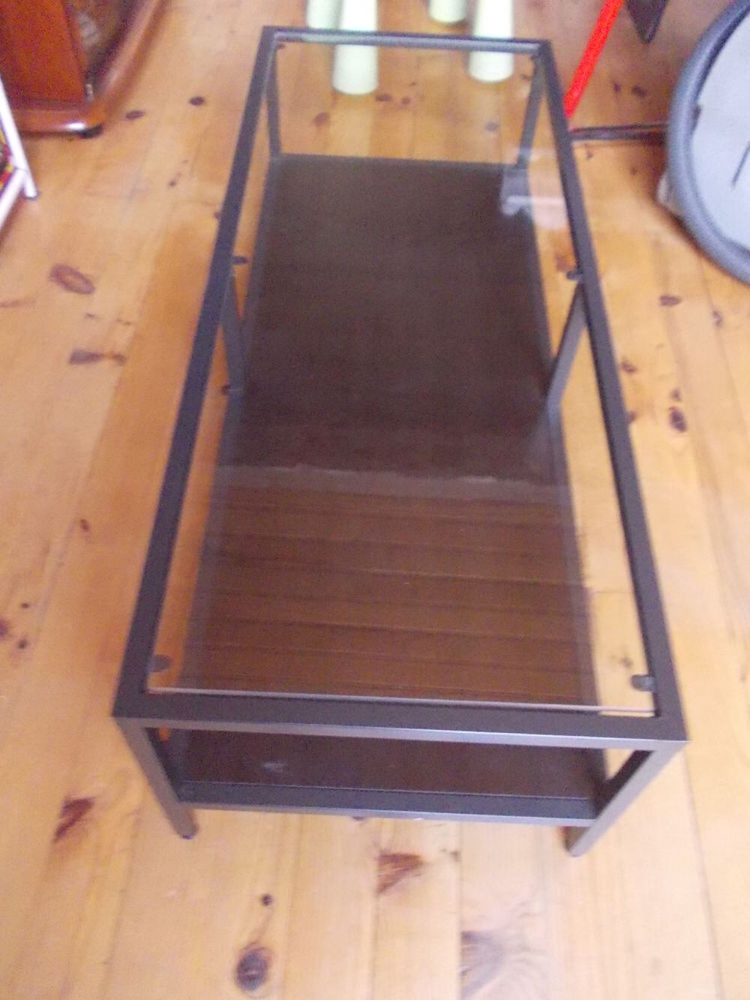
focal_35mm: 28
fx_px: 809
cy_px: 500
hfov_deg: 49.8
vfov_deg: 63.4
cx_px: 375
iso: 800
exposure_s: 1/40
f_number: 2.7
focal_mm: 4
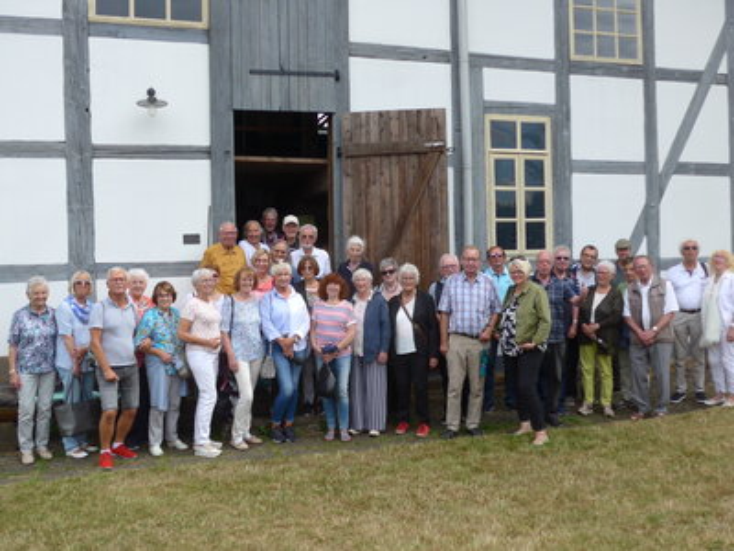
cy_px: 276
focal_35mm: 36
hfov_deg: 51.4
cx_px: 367
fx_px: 763
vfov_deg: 39.7
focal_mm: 7.5
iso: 80
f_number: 2.8
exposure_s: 1/800
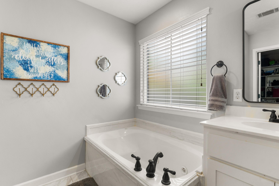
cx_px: 140
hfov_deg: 93.4
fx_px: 131
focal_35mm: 17
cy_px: 93
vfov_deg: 70.6
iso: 320
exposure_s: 1/8
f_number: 8
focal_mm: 11.3
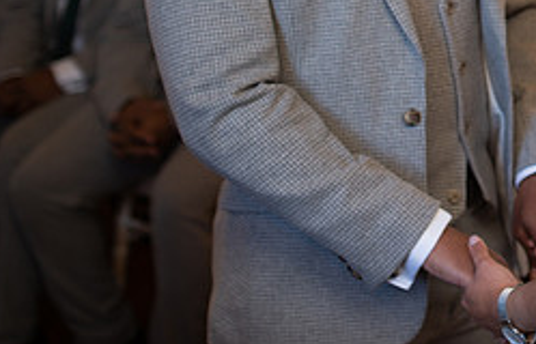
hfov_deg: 19.3
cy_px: -145
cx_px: 717
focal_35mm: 98
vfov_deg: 13.0
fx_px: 1443
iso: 200
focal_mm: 35
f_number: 2.5
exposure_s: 1/125
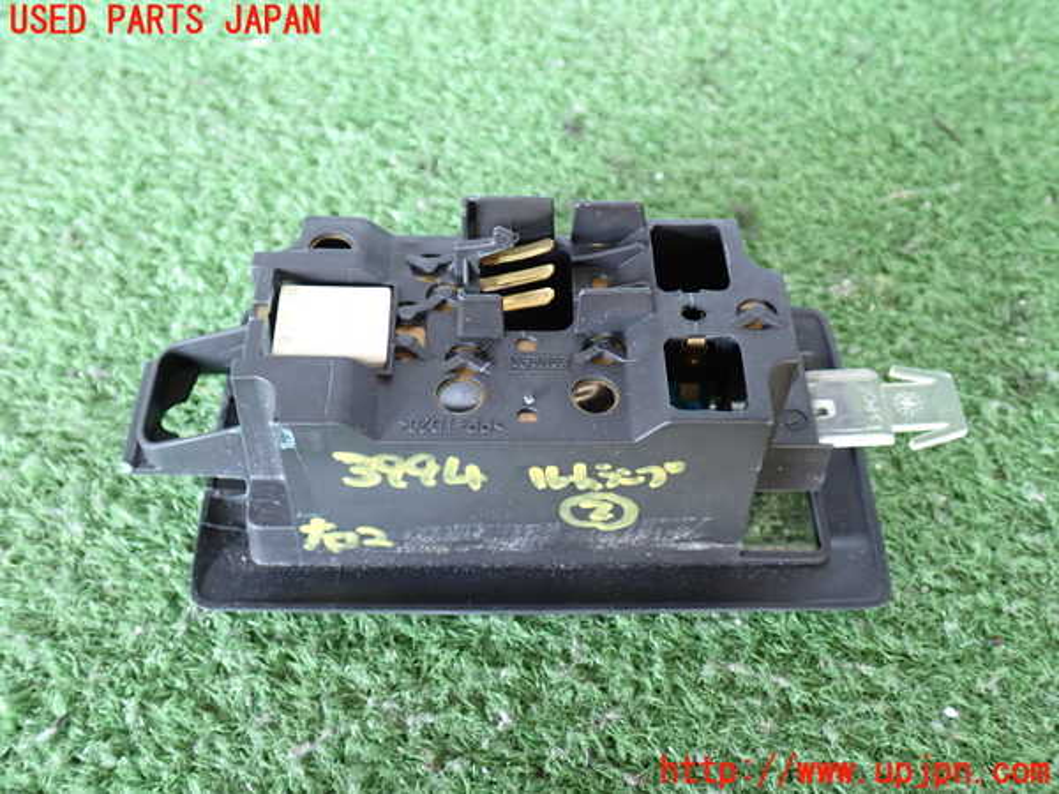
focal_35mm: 36
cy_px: 397
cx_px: 530
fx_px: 1101
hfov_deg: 51.4
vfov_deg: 39.7
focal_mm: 6.37
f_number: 2.5
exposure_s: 1/40
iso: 320
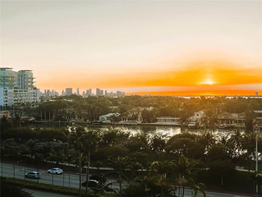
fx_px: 363
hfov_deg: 39.7
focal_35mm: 48
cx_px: 131
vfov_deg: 30.3
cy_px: 98
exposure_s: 1/1613
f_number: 1.78
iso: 64
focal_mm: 6.86
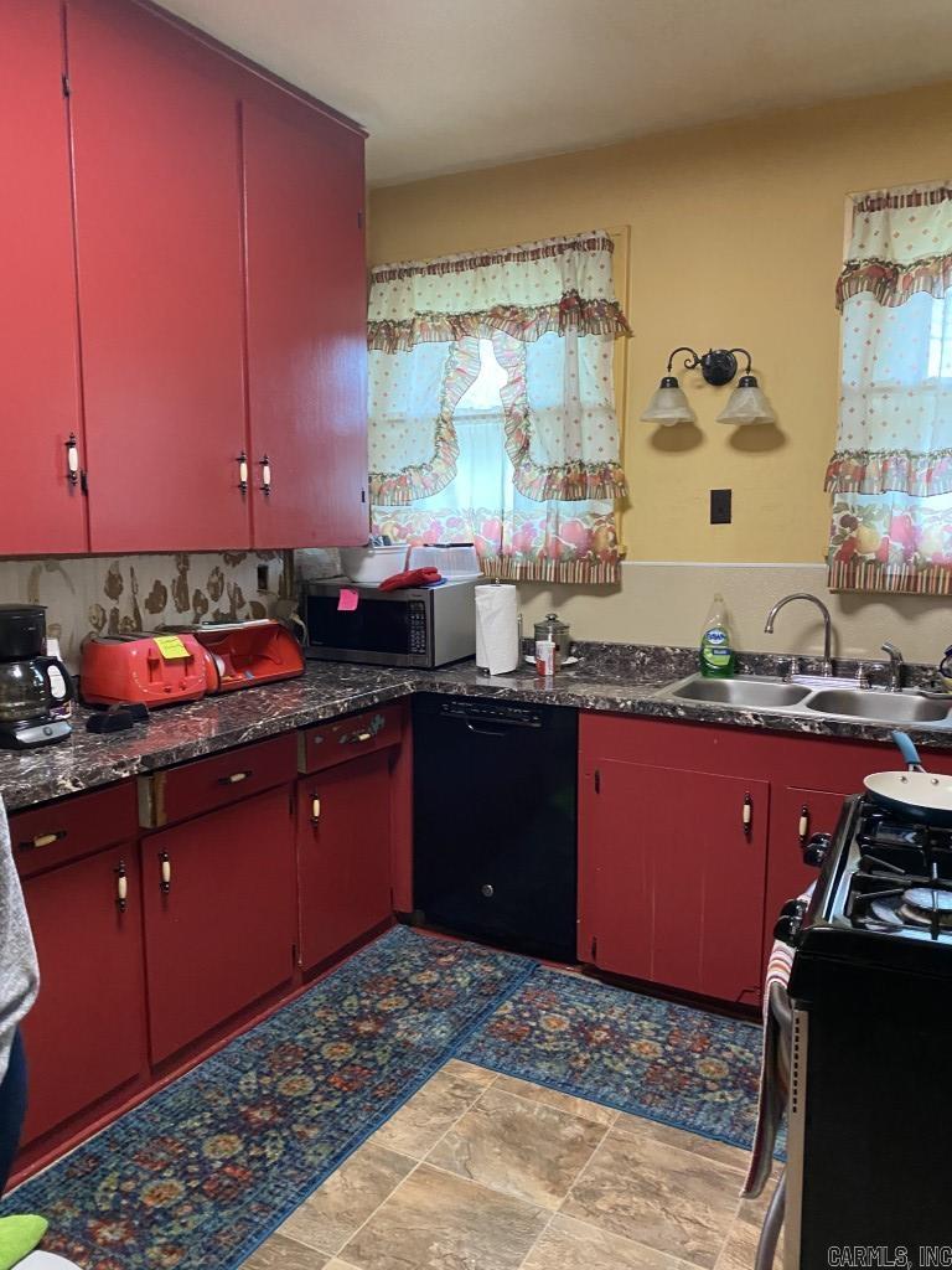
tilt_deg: -6.4
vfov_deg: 67.3
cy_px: 635
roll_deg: -0.2
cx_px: 476
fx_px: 953
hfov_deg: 53.1
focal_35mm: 26
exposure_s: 1/60
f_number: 1.8
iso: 400
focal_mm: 4.25
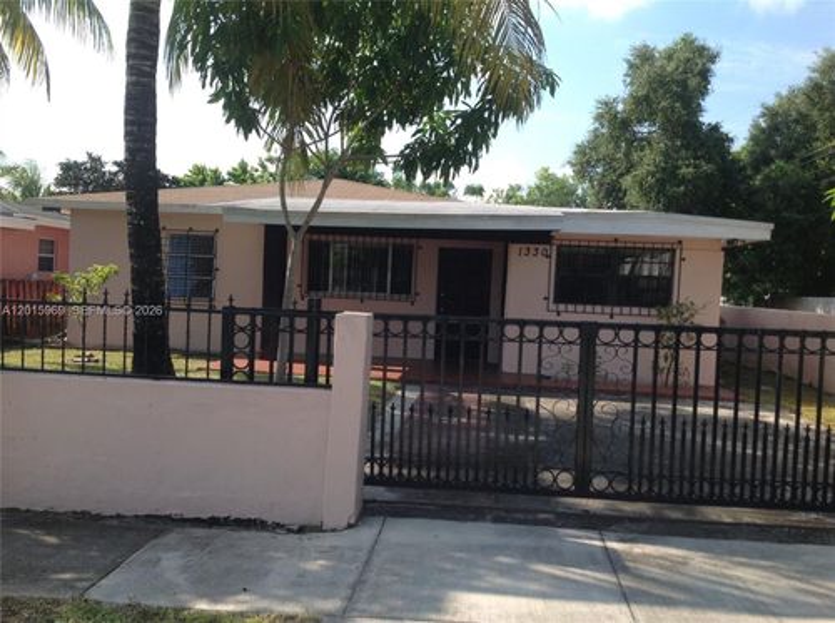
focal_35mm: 35
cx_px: 418
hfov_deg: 52.7
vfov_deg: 40.6
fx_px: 843
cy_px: 312
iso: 50
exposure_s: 1/889
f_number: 2.4
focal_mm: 4.28
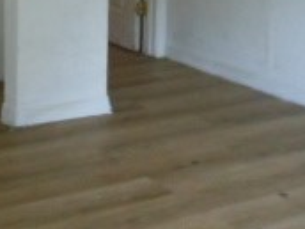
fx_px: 819
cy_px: -82
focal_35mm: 93
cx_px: 7
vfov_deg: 15.1
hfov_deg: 20.5
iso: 400
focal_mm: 4.5
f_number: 3.2
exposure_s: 1/8
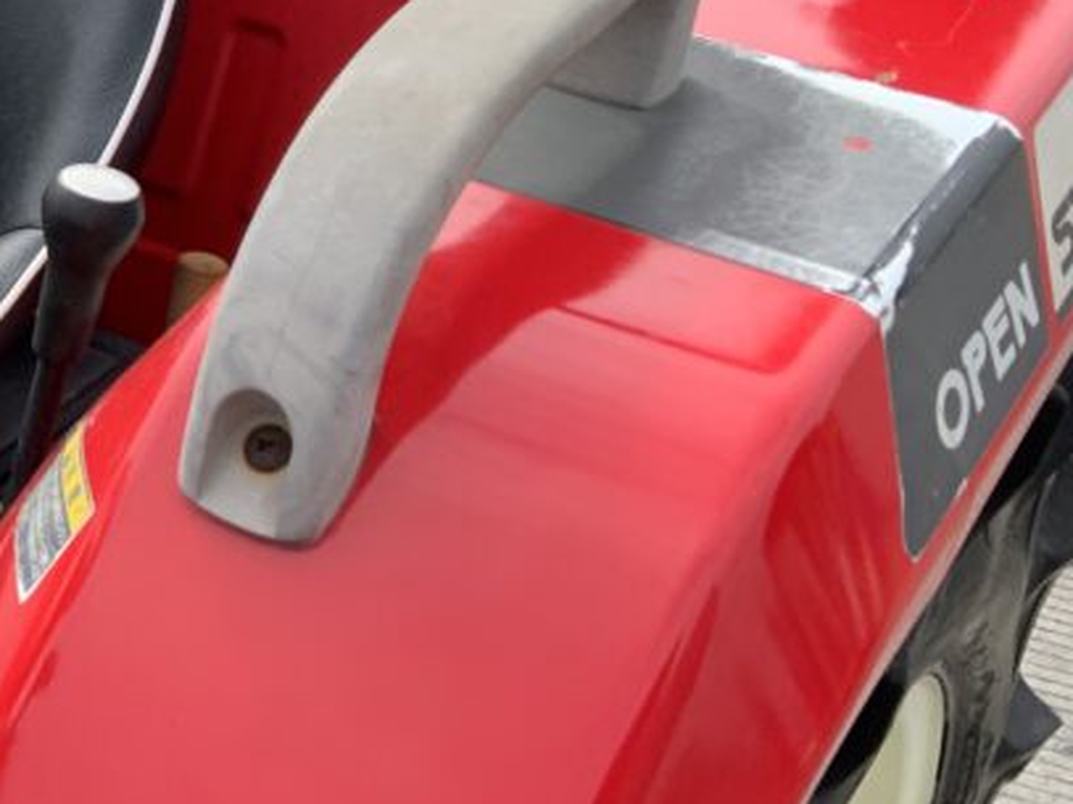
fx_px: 2262
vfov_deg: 20.0
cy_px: 200
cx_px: -171
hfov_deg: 24.5
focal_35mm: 73
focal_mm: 3
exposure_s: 1/749
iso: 16
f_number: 1.8
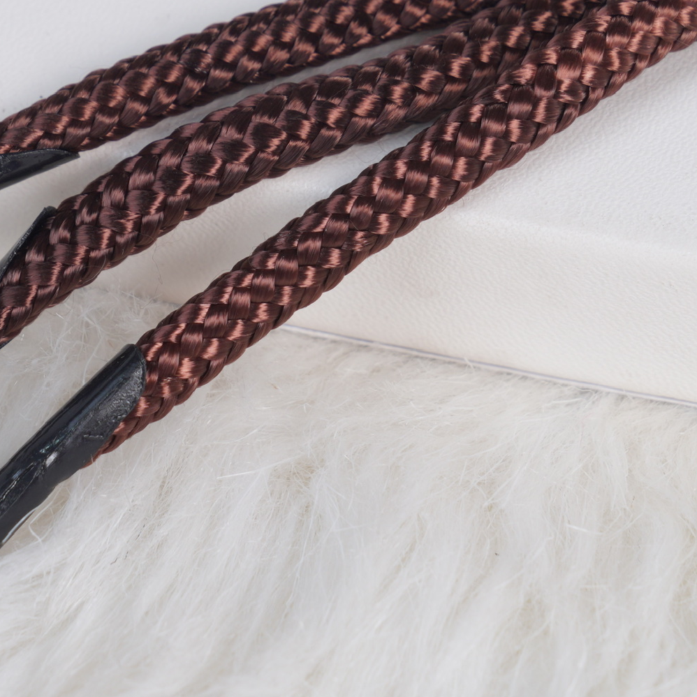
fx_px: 5217
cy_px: 105
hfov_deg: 7.6
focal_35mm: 229
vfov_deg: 7.6
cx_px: 271
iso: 160
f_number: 8
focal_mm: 70
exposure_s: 1/160
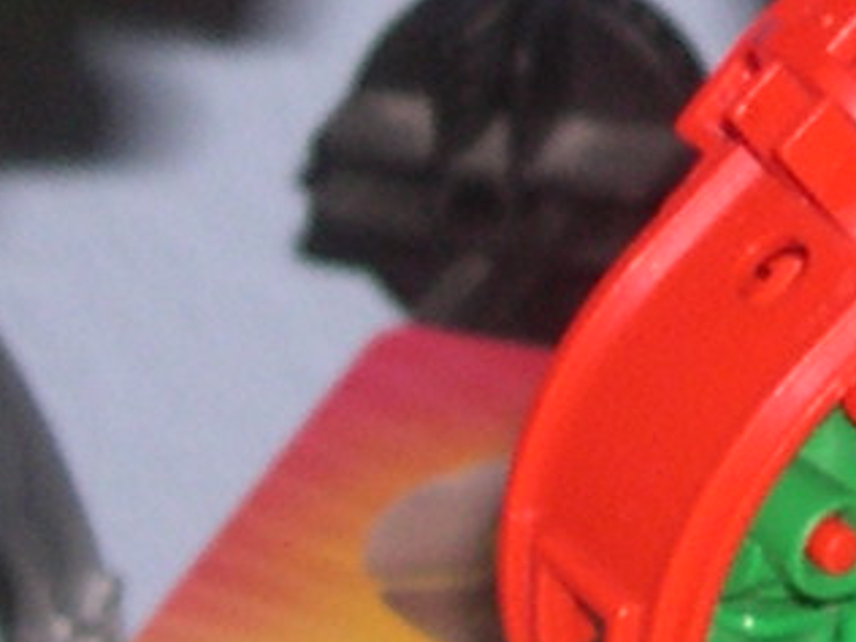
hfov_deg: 7.2
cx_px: 718
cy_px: -79
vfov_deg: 5.4
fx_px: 6751
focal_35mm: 273
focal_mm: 8
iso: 100
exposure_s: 1/60
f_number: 2.8
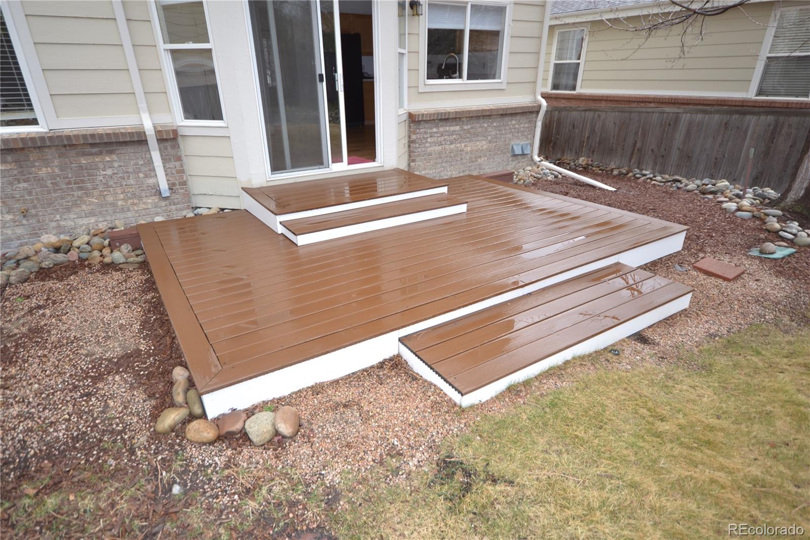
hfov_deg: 85.4
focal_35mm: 20
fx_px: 439
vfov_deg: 63.2
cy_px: 270
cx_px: 405
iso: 100
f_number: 4.5
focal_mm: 13
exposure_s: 1/125
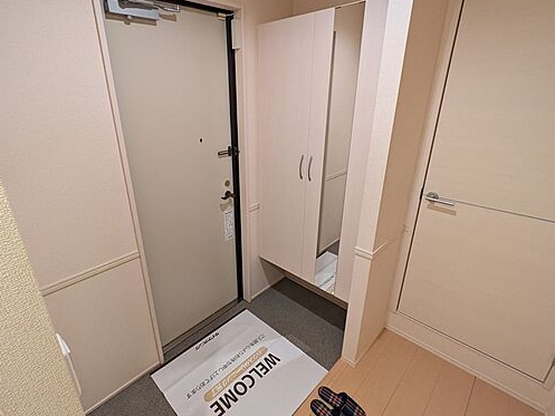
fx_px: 289
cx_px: 253
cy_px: 201
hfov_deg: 87.5
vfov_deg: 71.6
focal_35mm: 18
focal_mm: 1.83
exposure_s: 1/24
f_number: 2.2
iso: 302
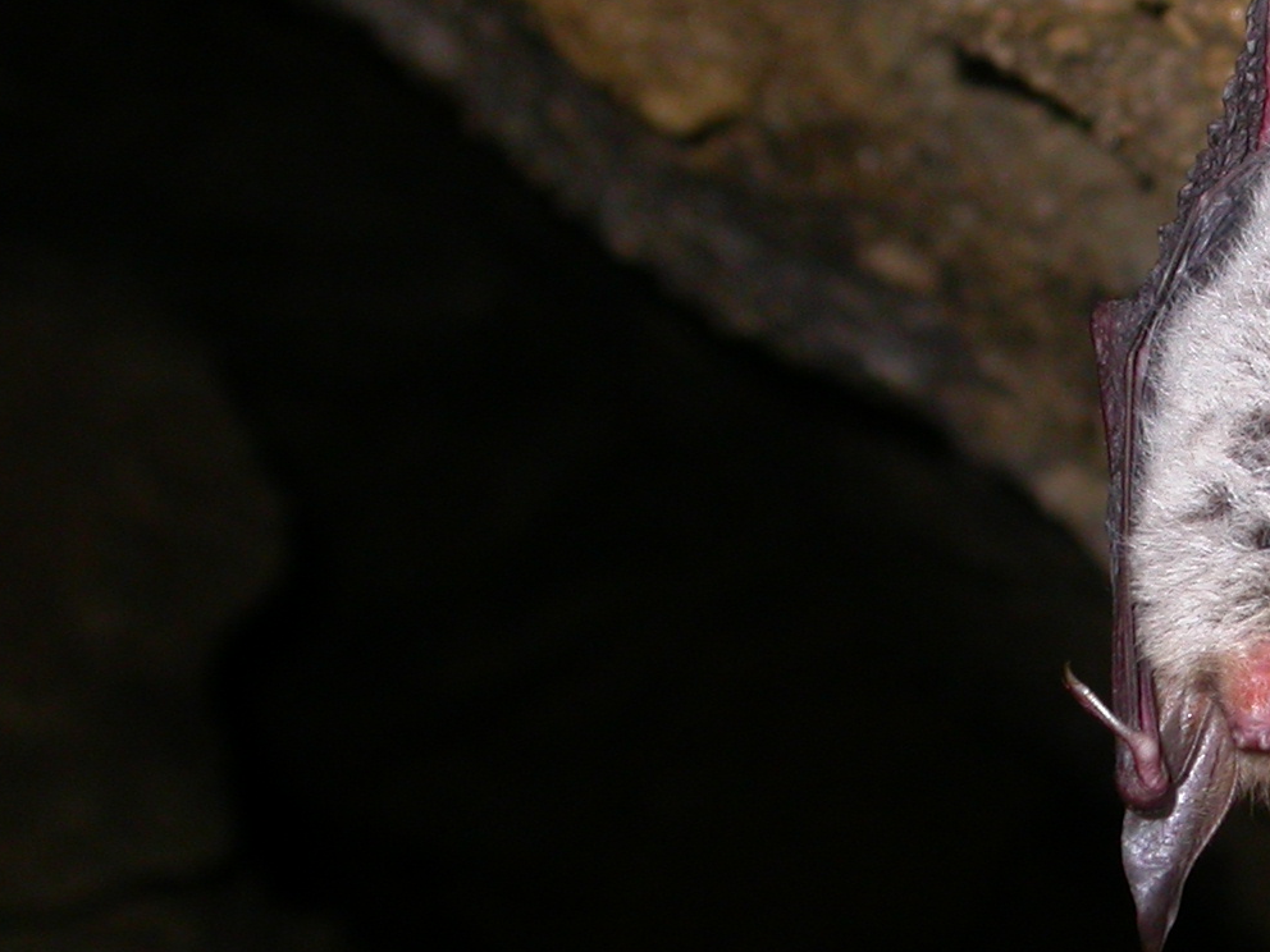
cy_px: 520
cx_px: 1374
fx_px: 7228
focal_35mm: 197
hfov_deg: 9.9
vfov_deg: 7.5
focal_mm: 17.8
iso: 100
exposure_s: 1/60.3
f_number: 4.7
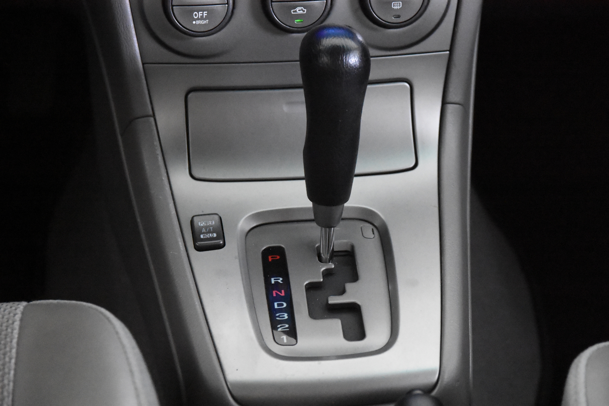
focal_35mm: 93
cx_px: 304
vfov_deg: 14.7
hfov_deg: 21.9
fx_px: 1573
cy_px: 203
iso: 12800
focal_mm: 62
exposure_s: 1/80
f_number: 4
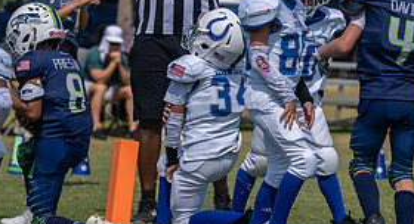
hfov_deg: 7.8
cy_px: 25
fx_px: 3027
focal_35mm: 278
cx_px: 181
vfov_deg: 4.2
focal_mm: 111
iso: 100
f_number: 4
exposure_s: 1/1600
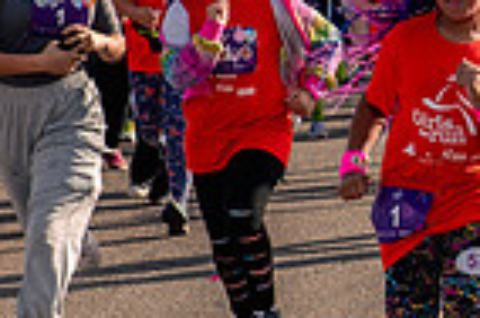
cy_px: 175
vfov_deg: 3.4
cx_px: 838
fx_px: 5295
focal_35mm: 398
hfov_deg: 5.1
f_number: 10
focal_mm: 85
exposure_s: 1/1000
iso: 800
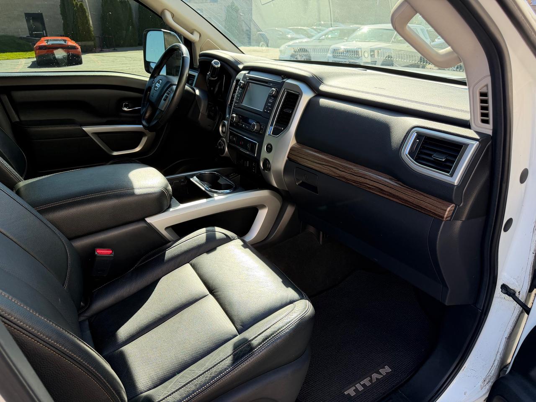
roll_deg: +0.3
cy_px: 201
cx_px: 268
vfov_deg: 56.8
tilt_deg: -24.3
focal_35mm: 24
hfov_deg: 71.6
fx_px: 372
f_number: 1.78
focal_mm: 6.76
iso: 100
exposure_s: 1/514
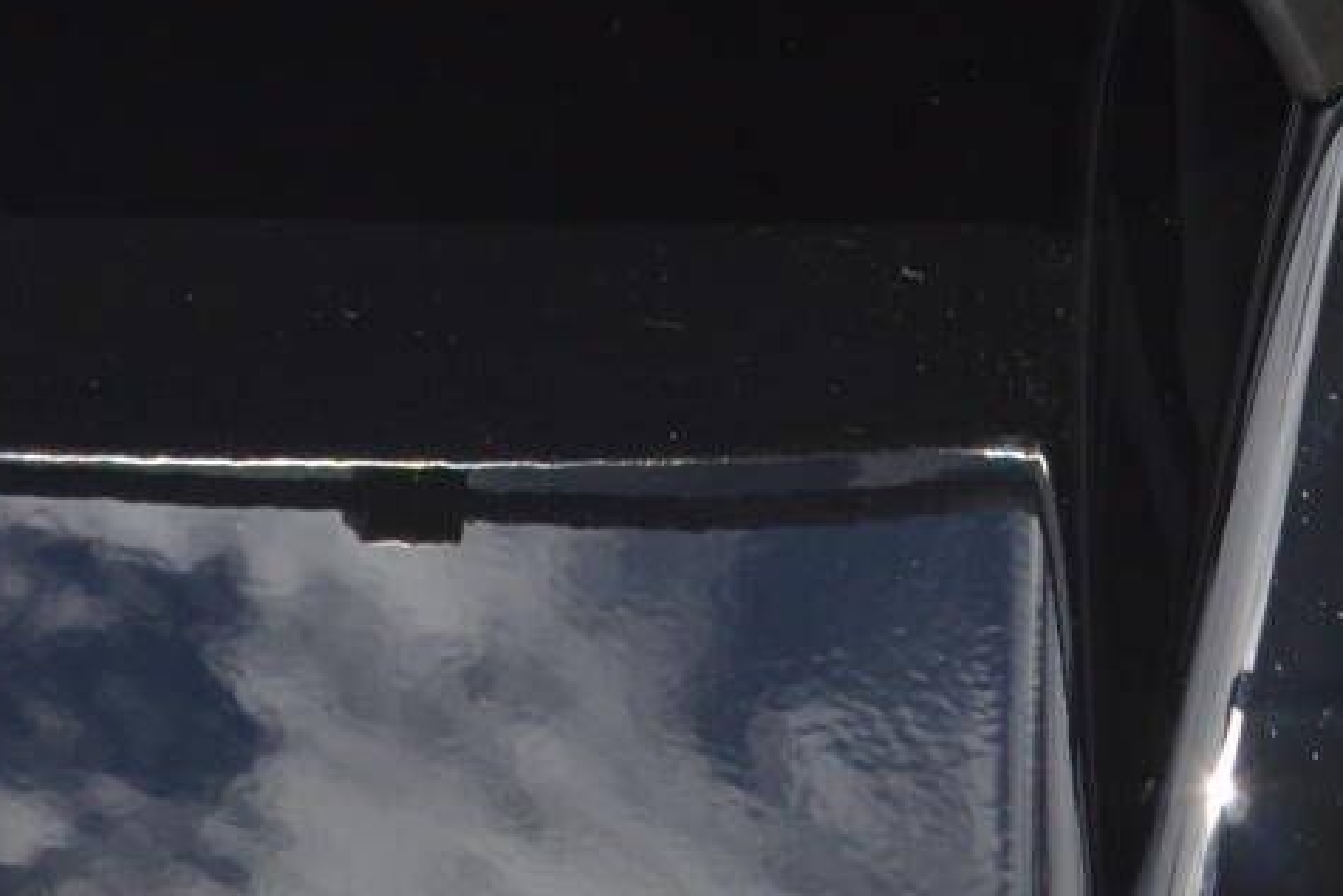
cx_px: -373
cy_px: -974
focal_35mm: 202
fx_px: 7538
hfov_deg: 10.0
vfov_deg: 6.6
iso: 100
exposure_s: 1/200
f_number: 8
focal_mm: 32
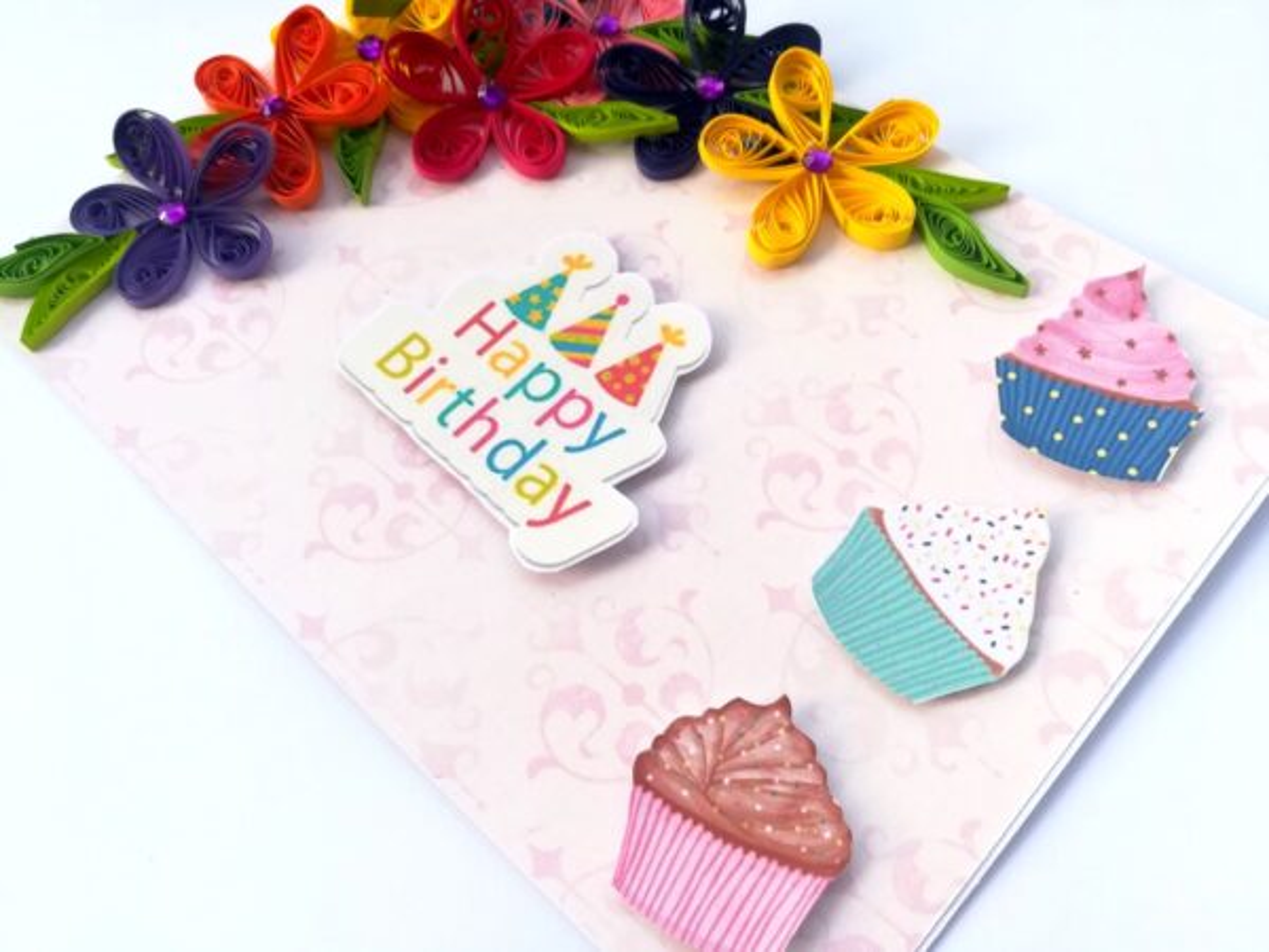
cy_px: 476
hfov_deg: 67.3
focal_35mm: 26
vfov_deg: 53.1
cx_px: 634
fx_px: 953
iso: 50
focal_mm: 3.83
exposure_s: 1/124
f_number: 2.2
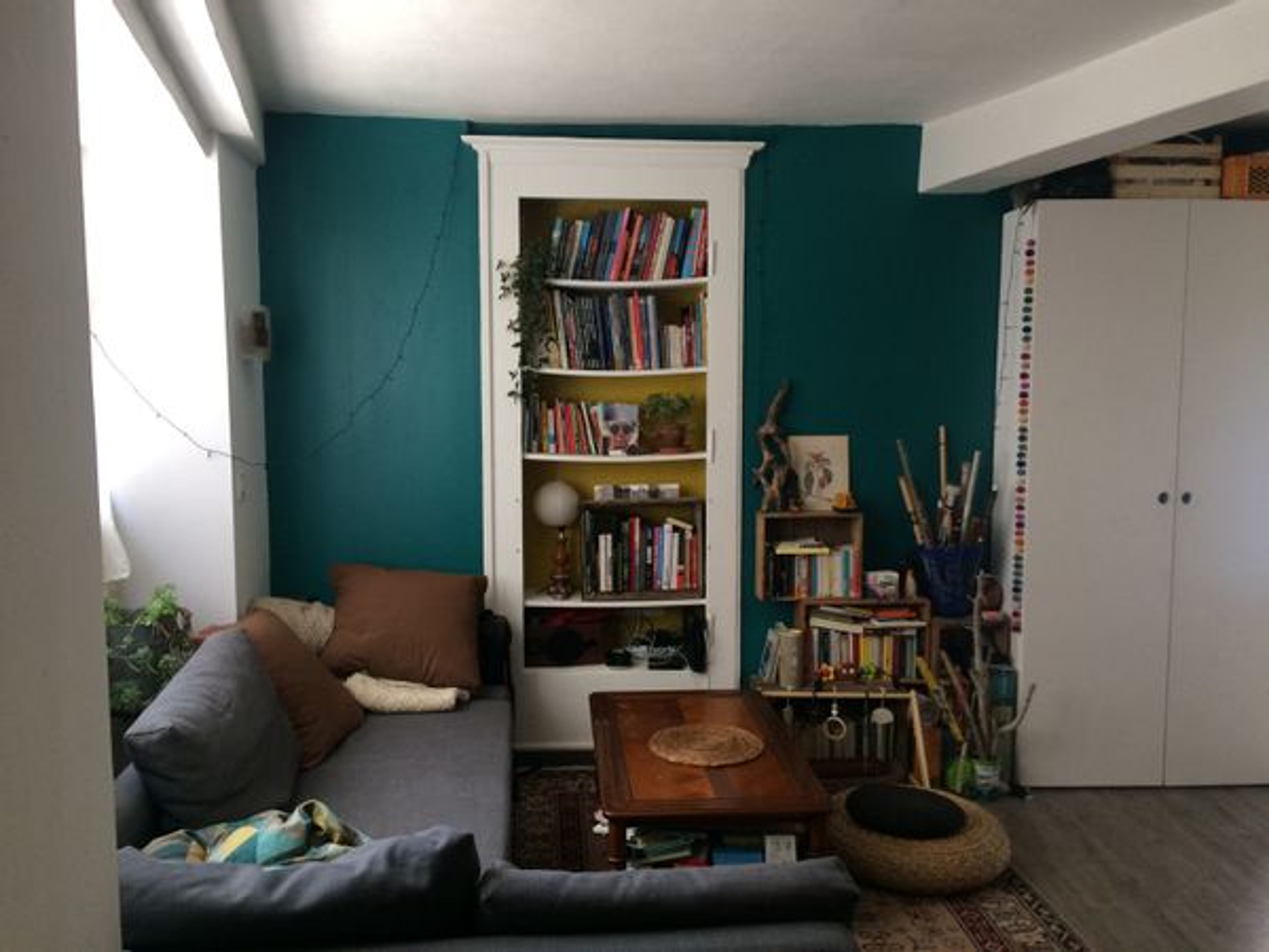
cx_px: 634
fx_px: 1063
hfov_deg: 61.7
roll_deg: -0.3
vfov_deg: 48.2
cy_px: 476
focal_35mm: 29
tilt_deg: -5.0
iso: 80
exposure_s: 1/33
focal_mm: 4.15
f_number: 2.2
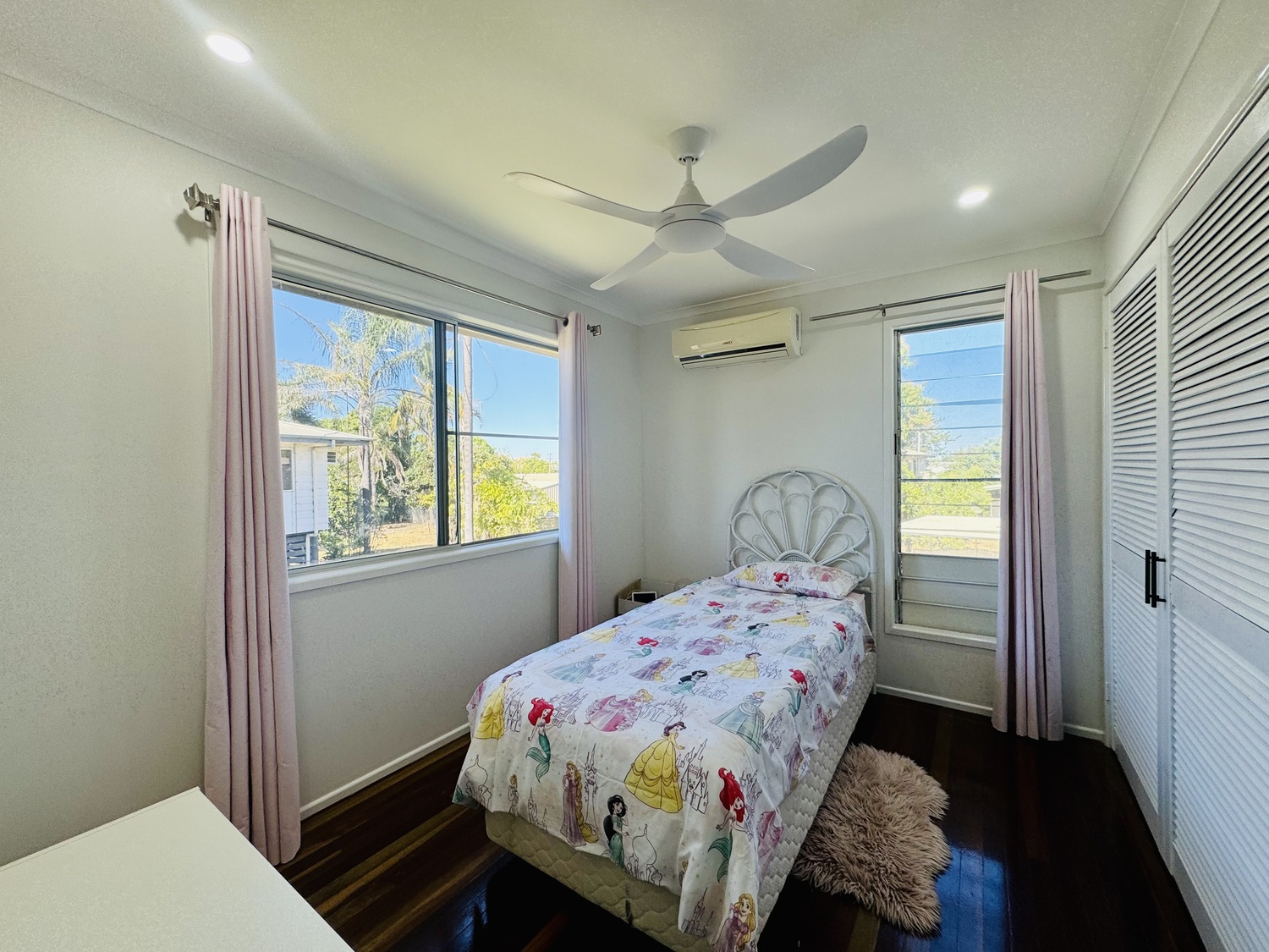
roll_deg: +0.8
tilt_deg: -1.1
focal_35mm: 14
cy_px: 476
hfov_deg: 102.1
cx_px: 634
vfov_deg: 85.7
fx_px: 513
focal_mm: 2.22
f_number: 2.2
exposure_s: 1/129
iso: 40
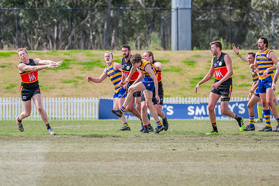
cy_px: 100
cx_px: 126
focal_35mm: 424
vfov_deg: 3.2
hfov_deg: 4.9
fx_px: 3288
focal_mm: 380
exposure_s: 1/1600
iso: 800
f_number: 7.1
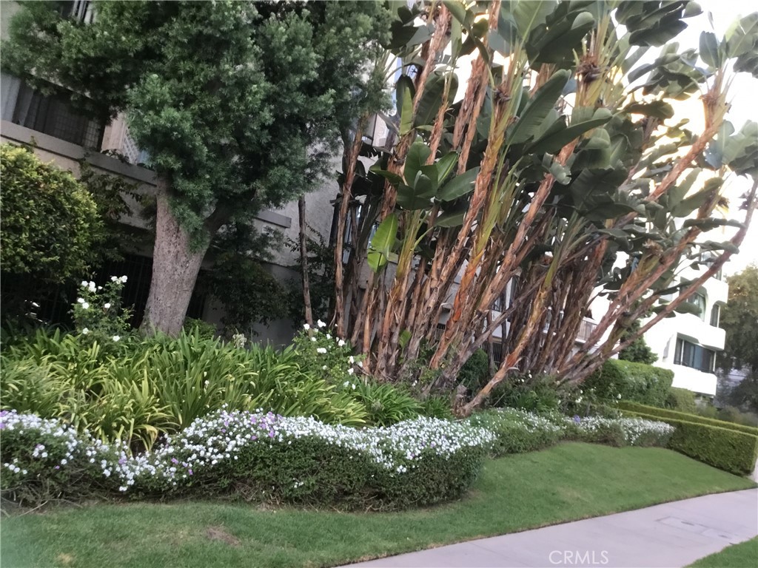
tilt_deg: +6.8
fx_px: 679
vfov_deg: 45.4
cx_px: 379
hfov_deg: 58.4
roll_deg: -7.9
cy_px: 284
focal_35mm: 31
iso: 50
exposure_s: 1/30
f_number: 2.4
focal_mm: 3.3
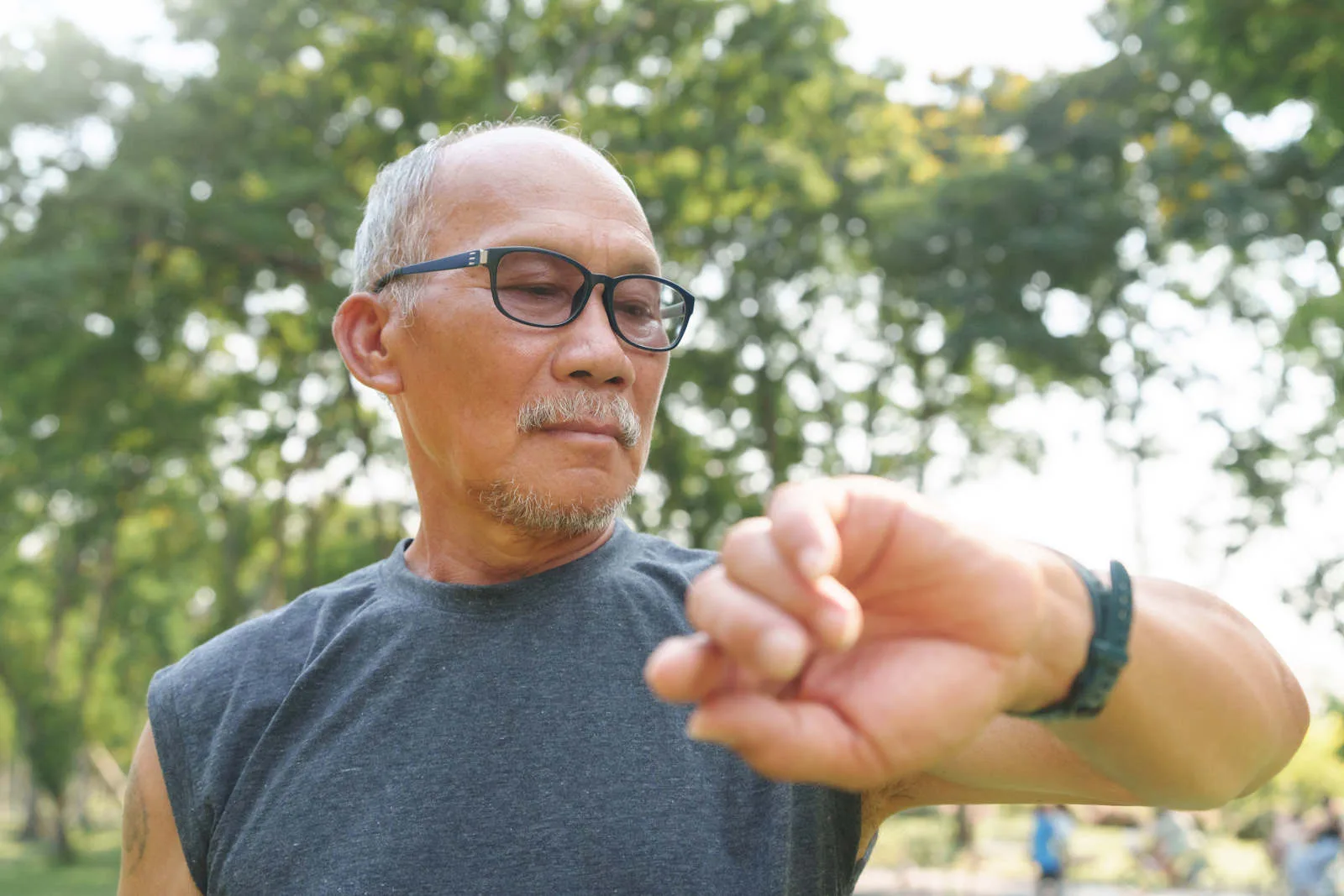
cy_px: 448
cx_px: 672
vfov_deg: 33.4
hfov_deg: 48.5
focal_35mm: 40
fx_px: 1493
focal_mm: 40
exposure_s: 1/100
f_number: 4
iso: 1600
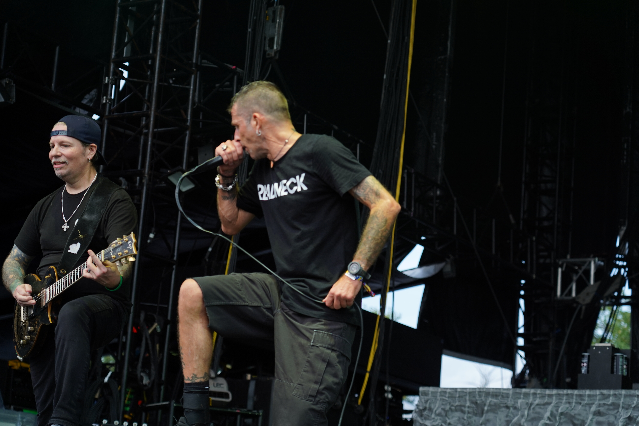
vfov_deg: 16.7
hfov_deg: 24.8
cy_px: 213
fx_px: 1455
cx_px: 320
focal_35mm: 82
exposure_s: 1/100
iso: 320
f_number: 4
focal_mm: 82
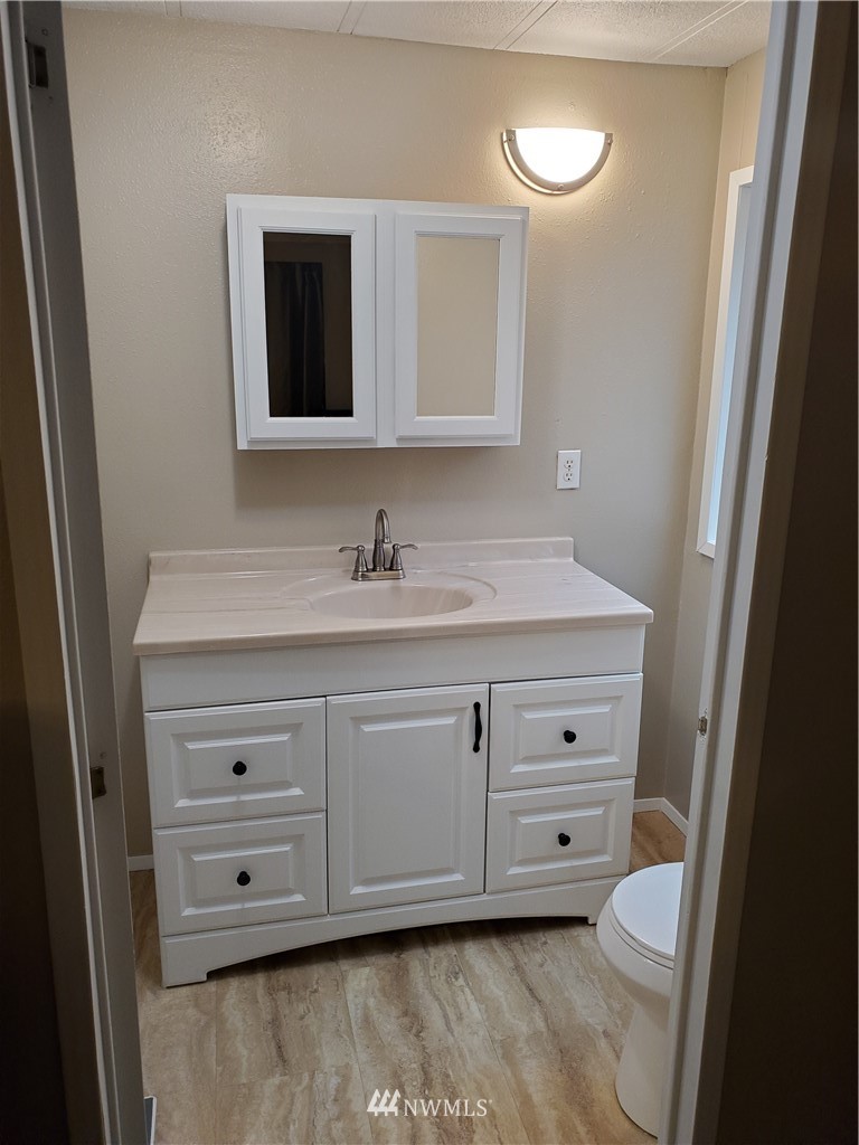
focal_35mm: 26
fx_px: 860
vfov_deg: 67.3
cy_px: 572
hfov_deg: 53.1
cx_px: 430
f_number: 2.4
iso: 200
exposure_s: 1/59
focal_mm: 4.3
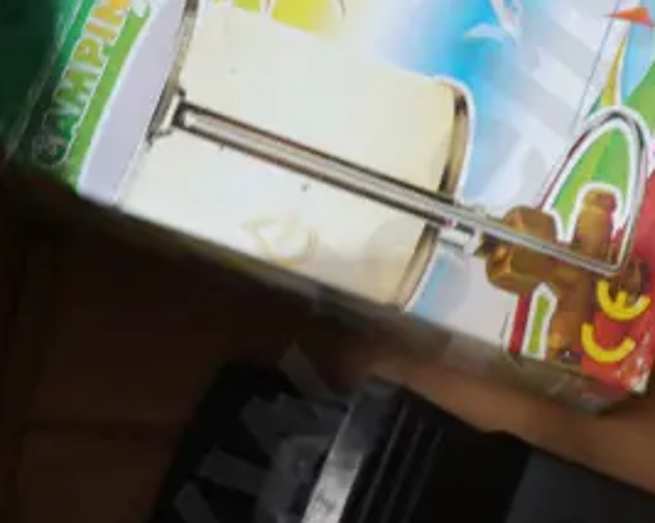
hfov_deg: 13.9
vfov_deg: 11.0
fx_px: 2614
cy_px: -219
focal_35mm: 135
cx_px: 779
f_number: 4
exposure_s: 1/60
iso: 1250
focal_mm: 18
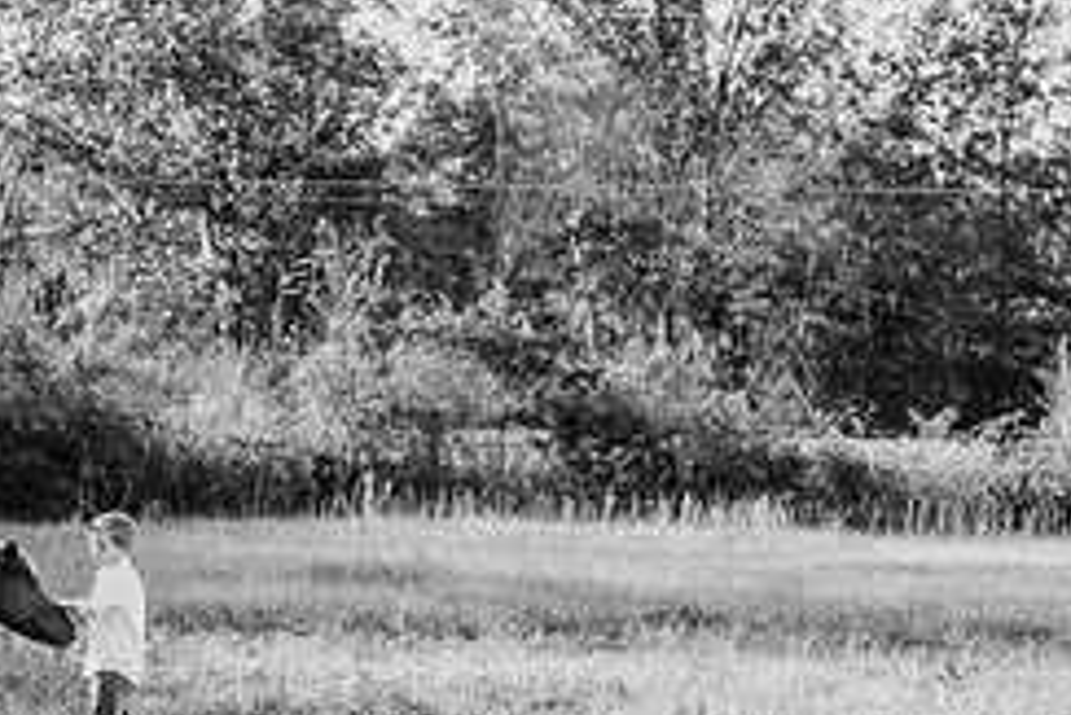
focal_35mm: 119
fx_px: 3542
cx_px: -31
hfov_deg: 16.8
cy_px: 612
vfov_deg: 11.5
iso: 200
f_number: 2.8
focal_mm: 50
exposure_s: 1/800
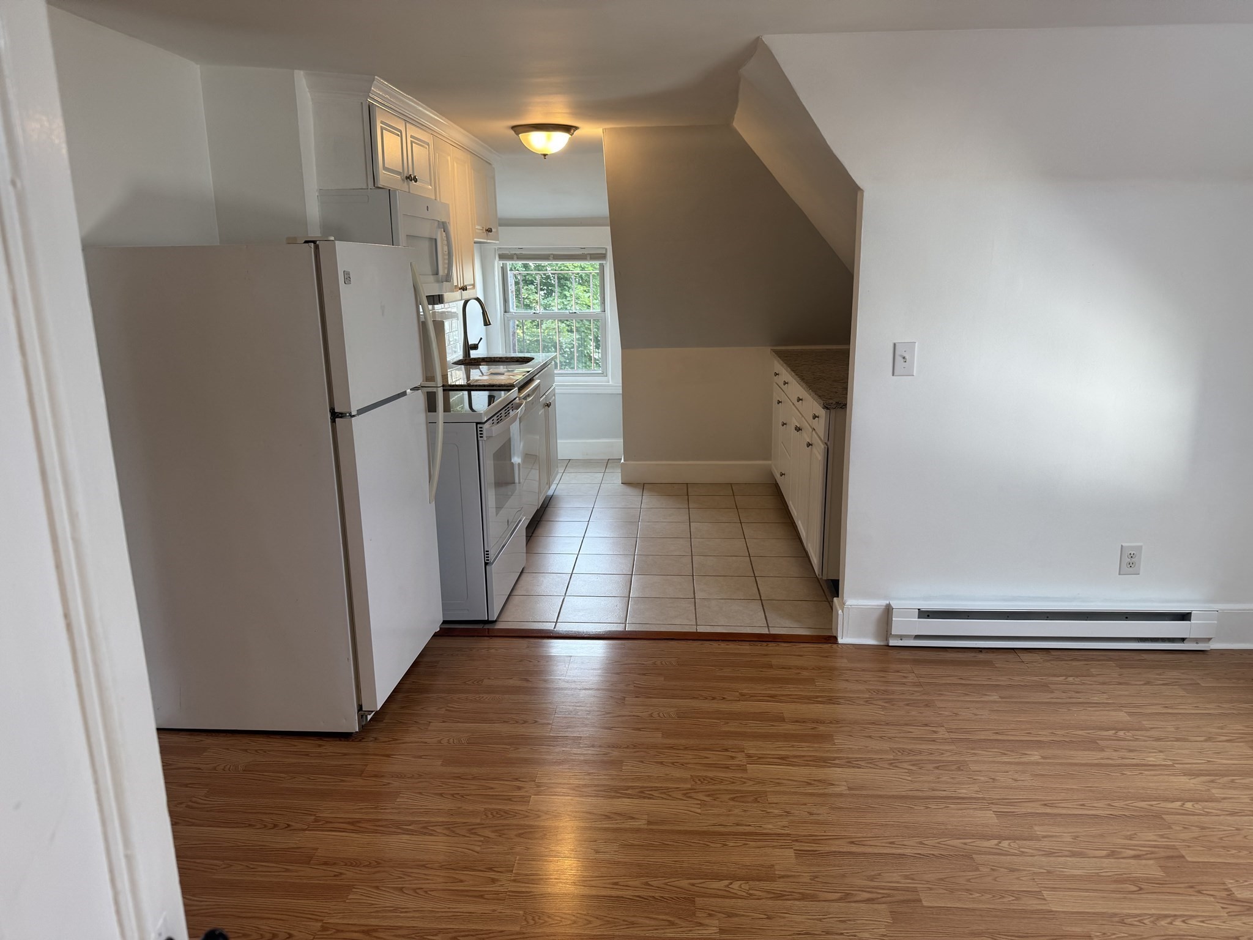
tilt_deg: -11.8
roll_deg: -0.7
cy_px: 470
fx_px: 869
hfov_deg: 71.6
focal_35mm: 24
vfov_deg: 56.8
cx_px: 626
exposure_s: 1/120
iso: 100
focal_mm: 6.76
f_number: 1.78
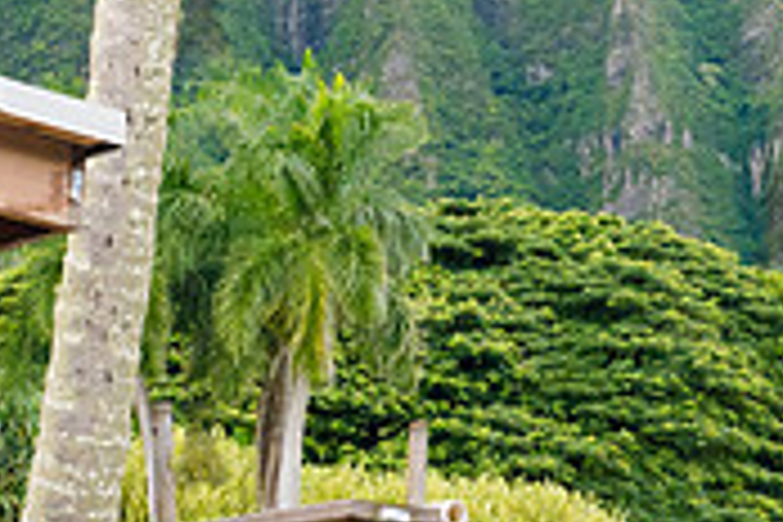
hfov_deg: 17.1
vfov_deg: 11.7
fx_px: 2545
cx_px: 778
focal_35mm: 117
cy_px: 191
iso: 4000
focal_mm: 35
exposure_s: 1/320
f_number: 18
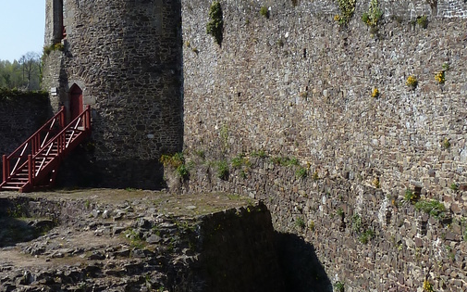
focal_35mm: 63
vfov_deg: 20.6
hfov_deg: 32.3
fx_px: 801
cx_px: 170
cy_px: 109
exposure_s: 1/400
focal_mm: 4.1
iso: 80
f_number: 4.5
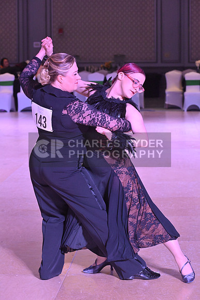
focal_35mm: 120
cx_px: 100
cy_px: 150
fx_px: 999
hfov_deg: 11.4
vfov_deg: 17.1
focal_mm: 120
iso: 5000
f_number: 8
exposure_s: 1/320
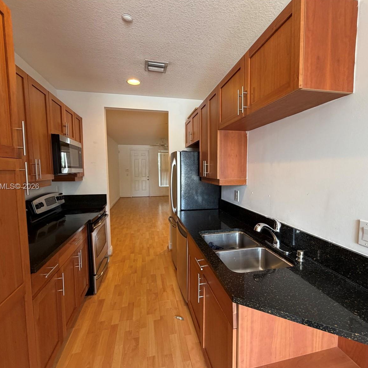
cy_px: 187
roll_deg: +0.6
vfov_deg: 84.0
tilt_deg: -5.0
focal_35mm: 17
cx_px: 194
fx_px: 204
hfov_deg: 83.9
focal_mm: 2.22
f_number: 2.2
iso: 200
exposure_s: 1/60
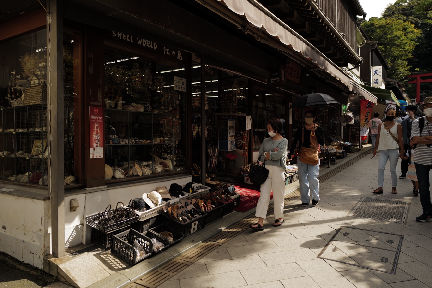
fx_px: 336
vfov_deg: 46.4
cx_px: 216
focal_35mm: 28
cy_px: 144
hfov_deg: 65.5
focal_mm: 28
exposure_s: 1/1000
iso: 100
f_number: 2.8
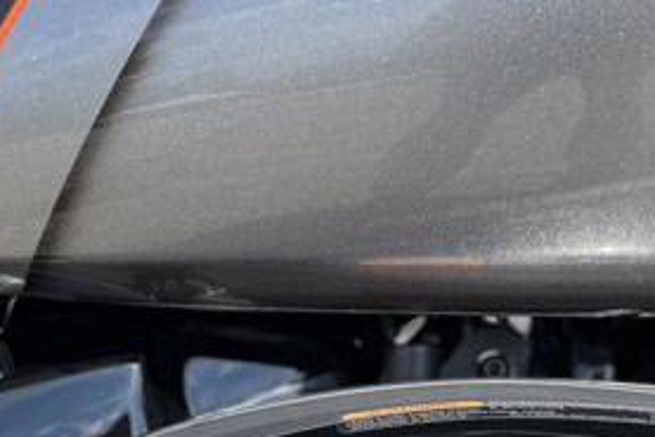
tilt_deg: -19.6
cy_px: 340
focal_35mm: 104
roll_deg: -1.5
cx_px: 406
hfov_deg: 19.6
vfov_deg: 13.1
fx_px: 1893
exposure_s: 1/1186
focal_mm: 5.1
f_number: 1.6
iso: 50
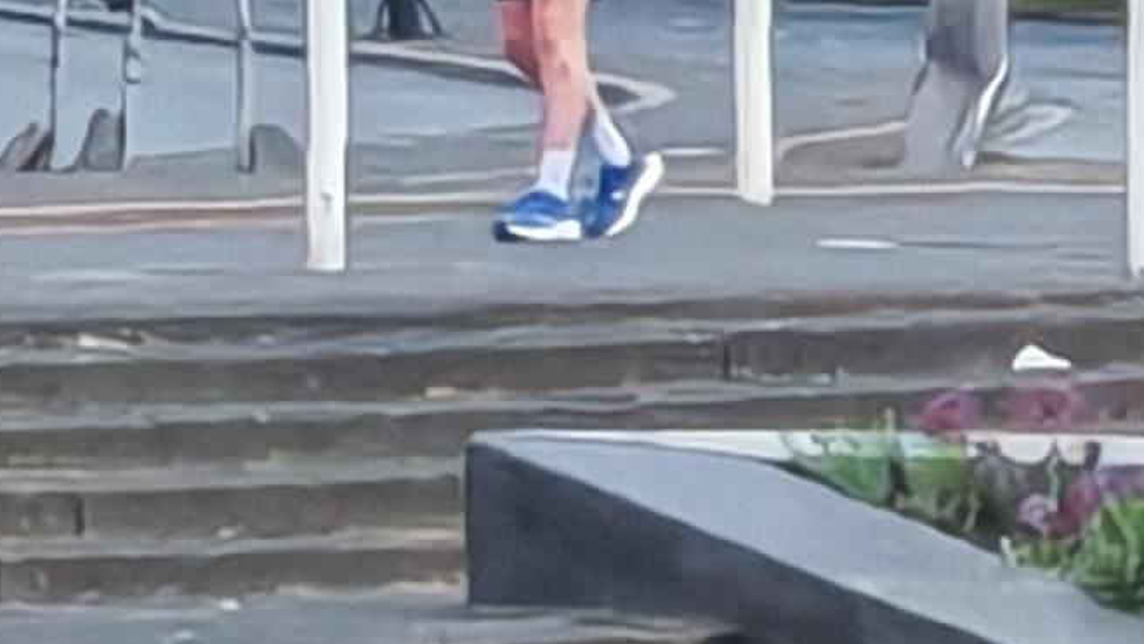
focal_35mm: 1260
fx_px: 38229
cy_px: 720
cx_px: 1488
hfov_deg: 1.7
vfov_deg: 1.0
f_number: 1.9
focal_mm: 6.12
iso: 50
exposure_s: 1/300
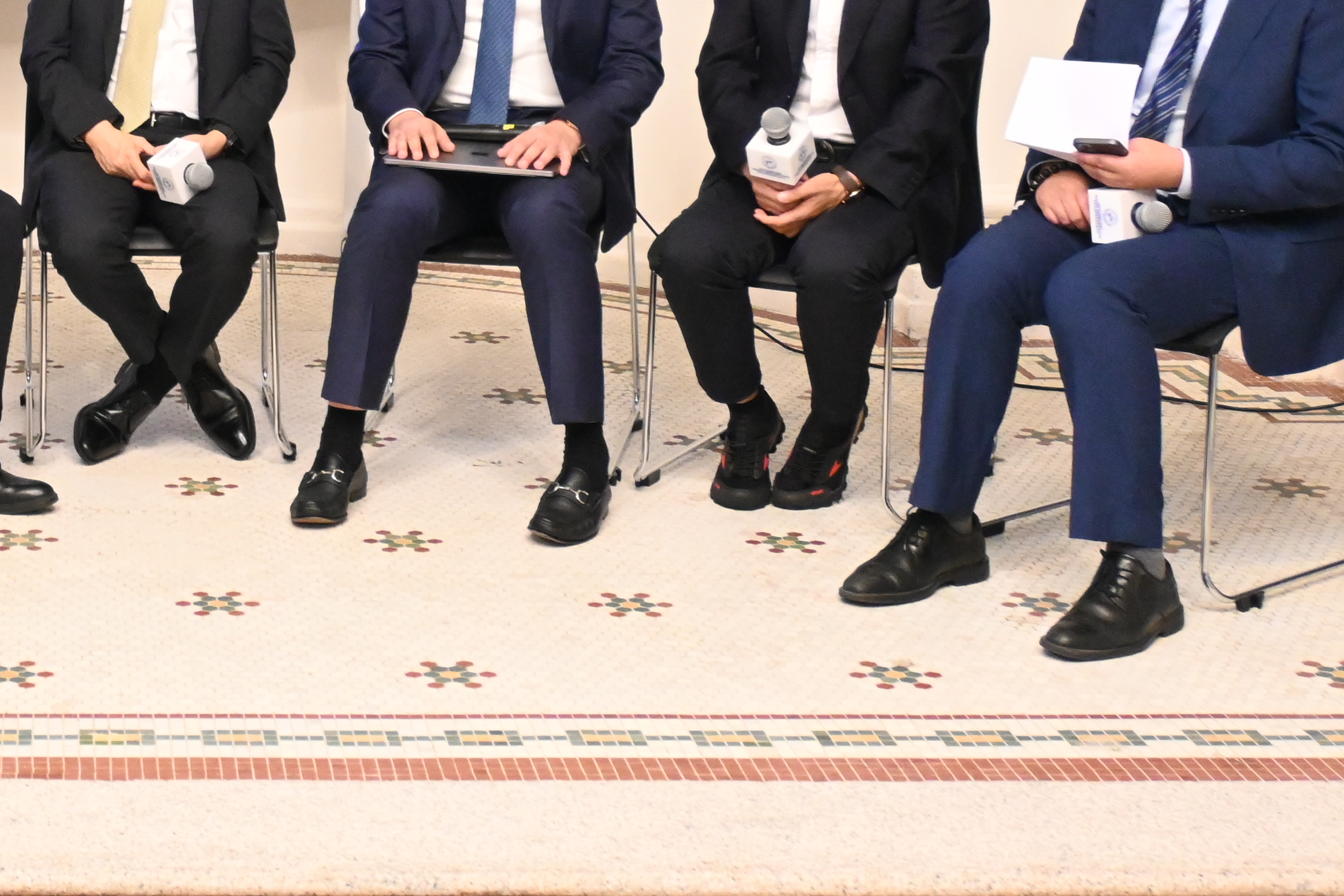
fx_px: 2949
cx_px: -61
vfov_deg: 16.7
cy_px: -90
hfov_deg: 24.3
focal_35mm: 79
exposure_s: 1/60
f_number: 4
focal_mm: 22
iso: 3200
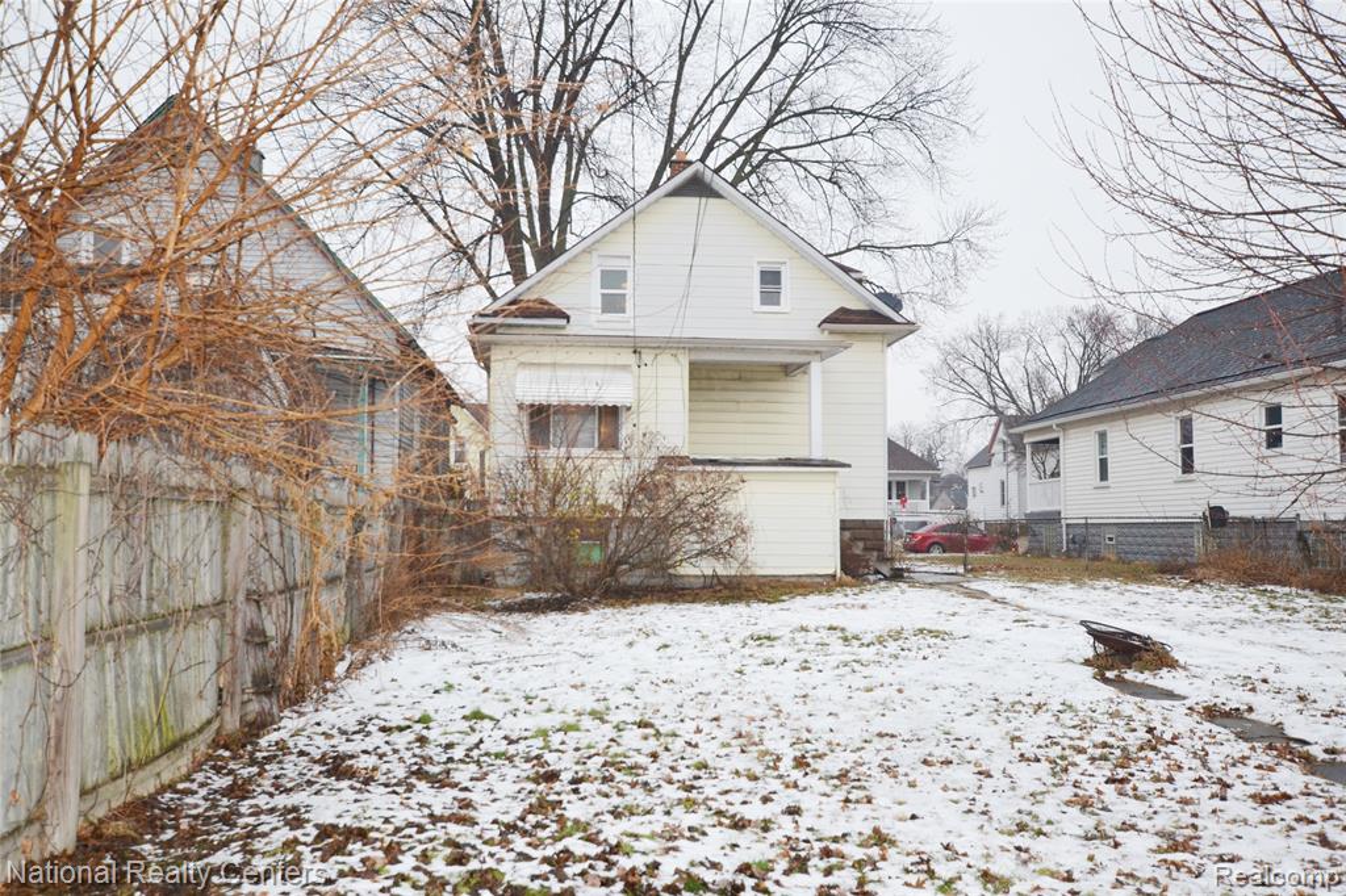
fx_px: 1121
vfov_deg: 43.6
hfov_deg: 61.9
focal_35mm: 30
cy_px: 448
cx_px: 673
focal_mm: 20
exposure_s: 1/125
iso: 280
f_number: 4
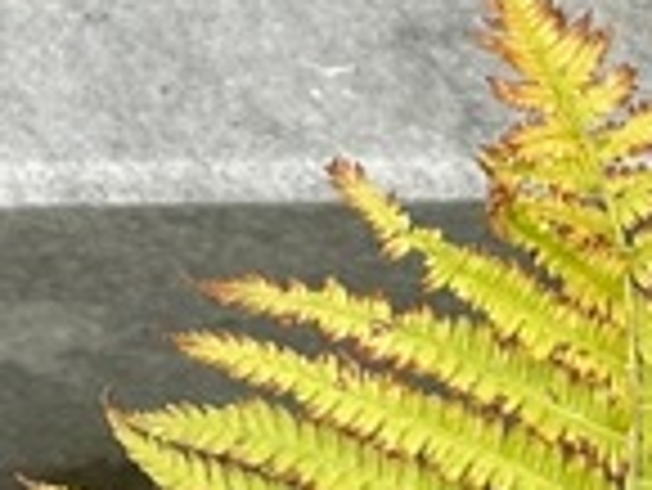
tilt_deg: -49.0
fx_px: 2696
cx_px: -688
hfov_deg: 12.1
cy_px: -611
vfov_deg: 9.4
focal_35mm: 143
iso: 40
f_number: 1.5
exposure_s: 1/225
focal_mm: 5.7
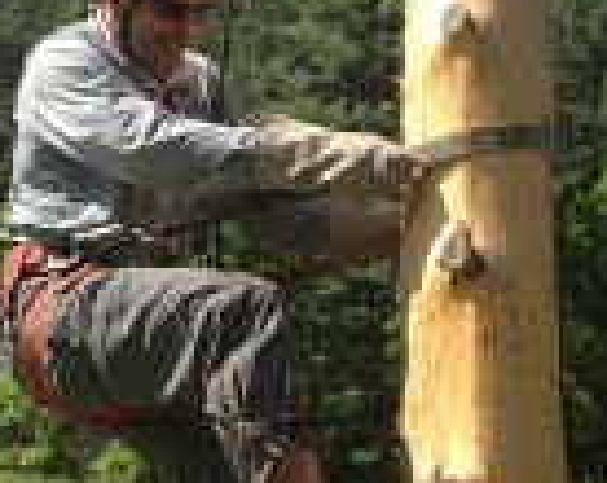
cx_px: 396
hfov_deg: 25.3
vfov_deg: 20.4
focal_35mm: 75
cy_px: 224
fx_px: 1345
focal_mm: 4.15
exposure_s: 1/801
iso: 25
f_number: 2.2
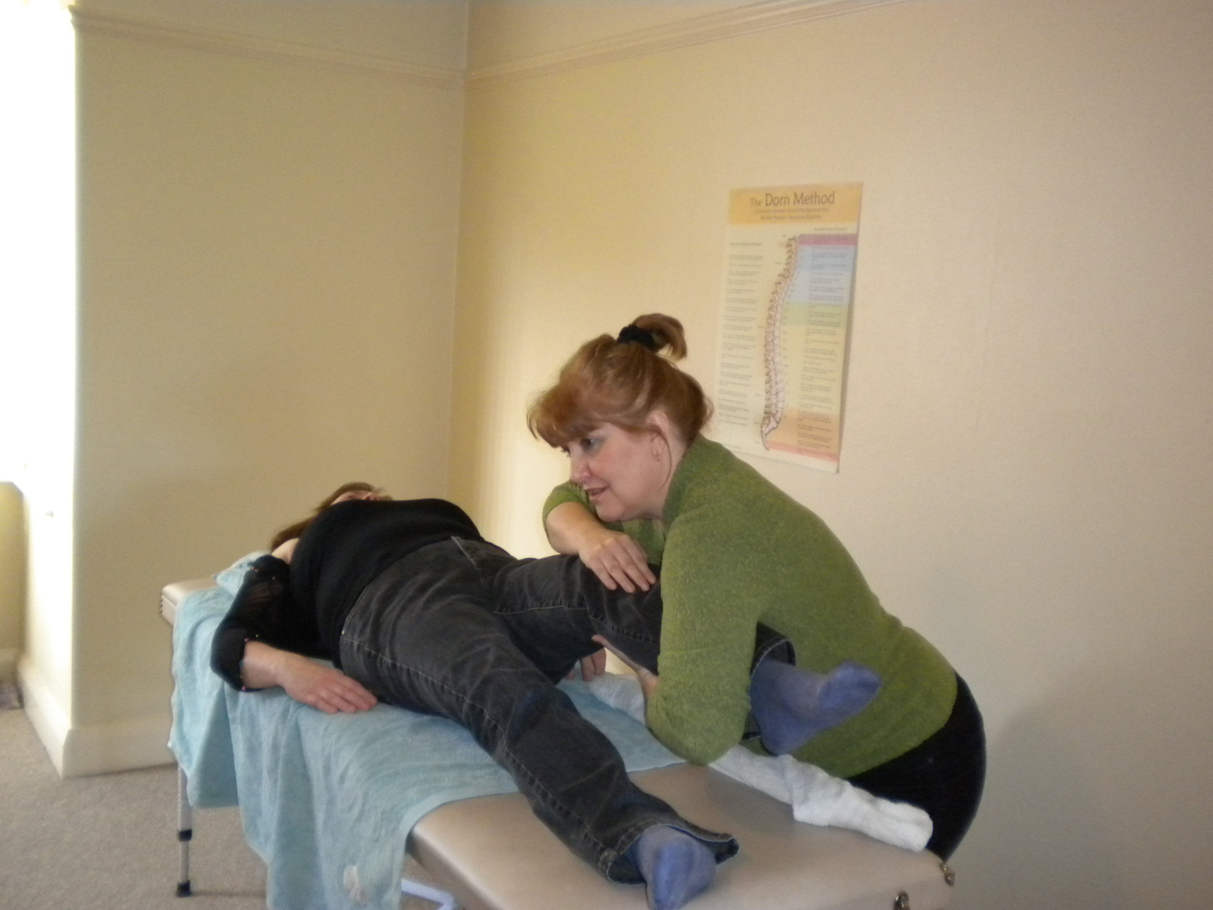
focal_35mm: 35
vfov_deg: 40.7
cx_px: 606
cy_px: 455
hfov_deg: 52.6
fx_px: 1226
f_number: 3.1
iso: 400
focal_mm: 6.3
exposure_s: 1/30
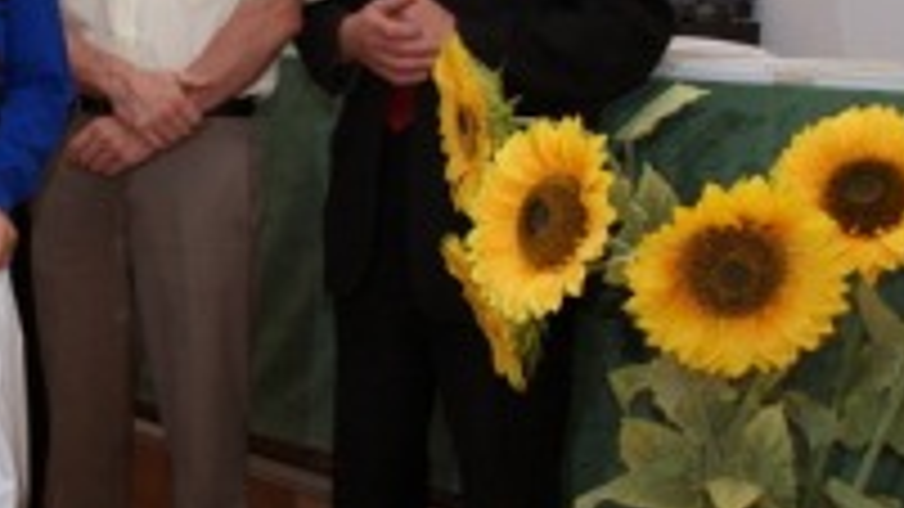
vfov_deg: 14.1
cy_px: 241
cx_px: 0
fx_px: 2061
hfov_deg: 23.7
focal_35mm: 86
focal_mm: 22
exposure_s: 1/60
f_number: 5.6
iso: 400
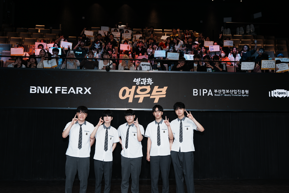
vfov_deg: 37.9
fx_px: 281
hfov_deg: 54.4
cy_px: 96
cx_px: 144
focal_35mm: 35
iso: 250
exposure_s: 1/200
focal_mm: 35
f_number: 2.8
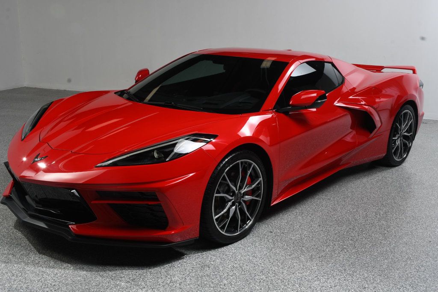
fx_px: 474
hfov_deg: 49.6
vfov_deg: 34.2
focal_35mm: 39
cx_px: 219
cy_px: 146
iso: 100
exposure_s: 1/160
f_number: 13
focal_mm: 26
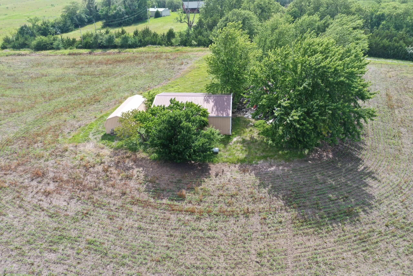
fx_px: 321
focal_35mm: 28
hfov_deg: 65.5
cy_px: 138
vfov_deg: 46.4
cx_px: 206
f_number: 5
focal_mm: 10.26
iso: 100
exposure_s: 1/200
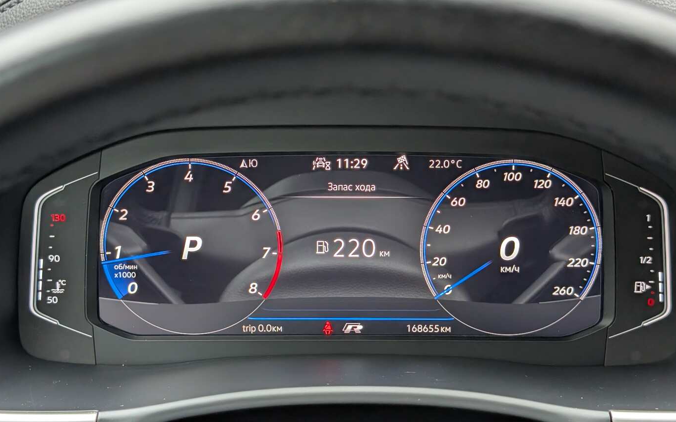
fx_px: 977
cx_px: 342
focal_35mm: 53
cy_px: 233
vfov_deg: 24.4
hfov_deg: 38.2
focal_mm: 6.9
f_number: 1.68
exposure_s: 1/75
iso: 117
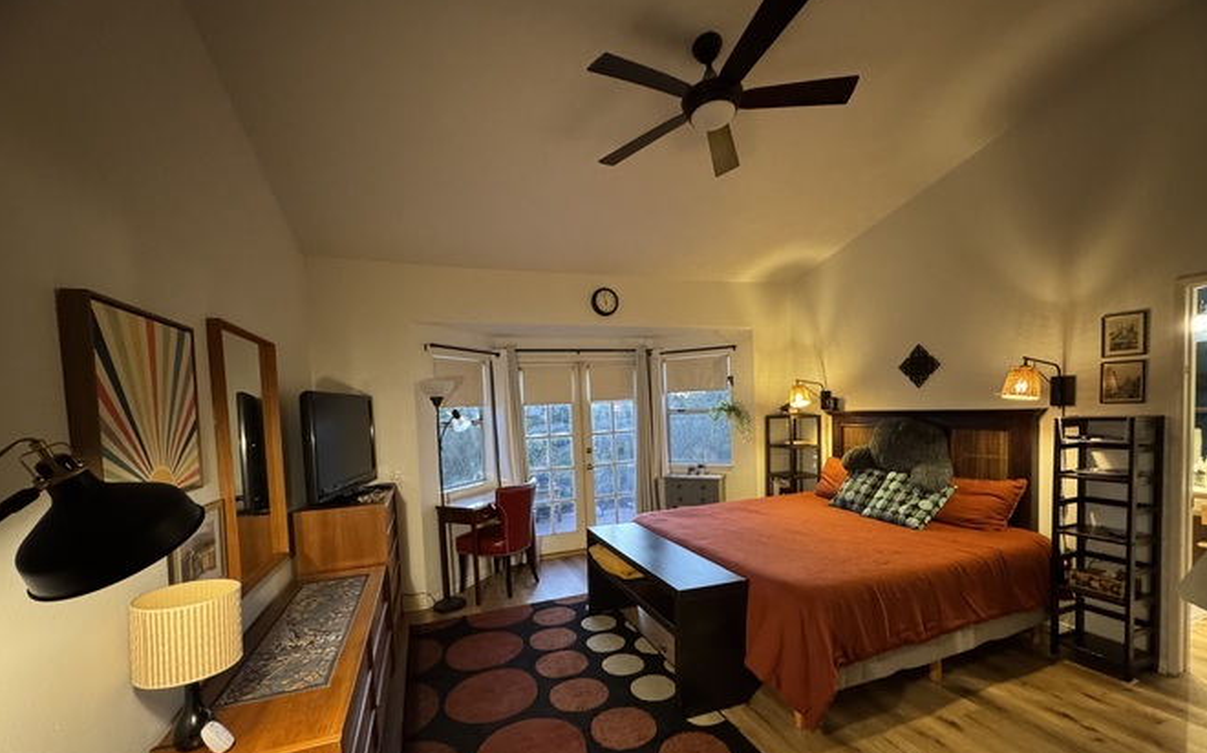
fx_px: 493
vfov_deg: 74.3
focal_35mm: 15
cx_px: 604
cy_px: 433
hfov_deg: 101.5
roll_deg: +2.3
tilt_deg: -3.6
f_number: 2.2
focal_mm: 2.22
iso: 1000
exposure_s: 1/40
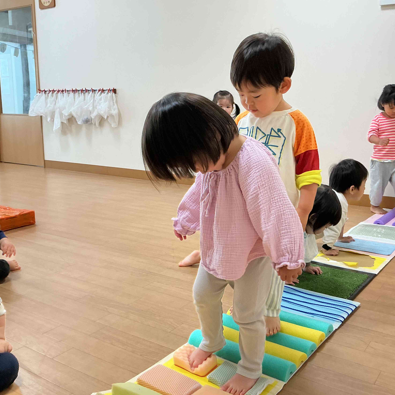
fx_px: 452
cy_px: 198
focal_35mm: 35
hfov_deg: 46.9
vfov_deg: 47.2
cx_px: 240
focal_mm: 3
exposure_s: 1/120
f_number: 1.8
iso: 64
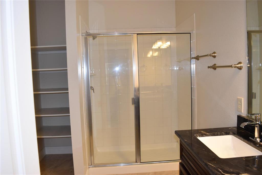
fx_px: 196
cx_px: 131
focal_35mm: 27
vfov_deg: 47.9
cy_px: 88
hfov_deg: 67.4
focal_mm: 18
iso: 800
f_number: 4.5
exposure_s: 1/80
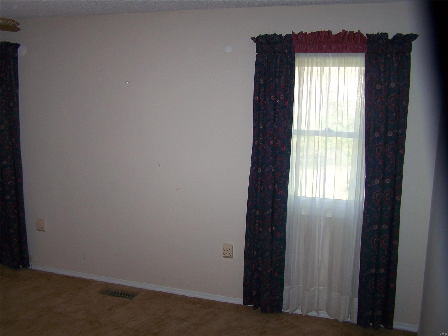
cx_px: 224
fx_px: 492
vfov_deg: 37.7
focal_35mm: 38
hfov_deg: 49.0
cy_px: 168
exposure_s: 1/60
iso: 80
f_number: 2.8
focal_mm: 6.3
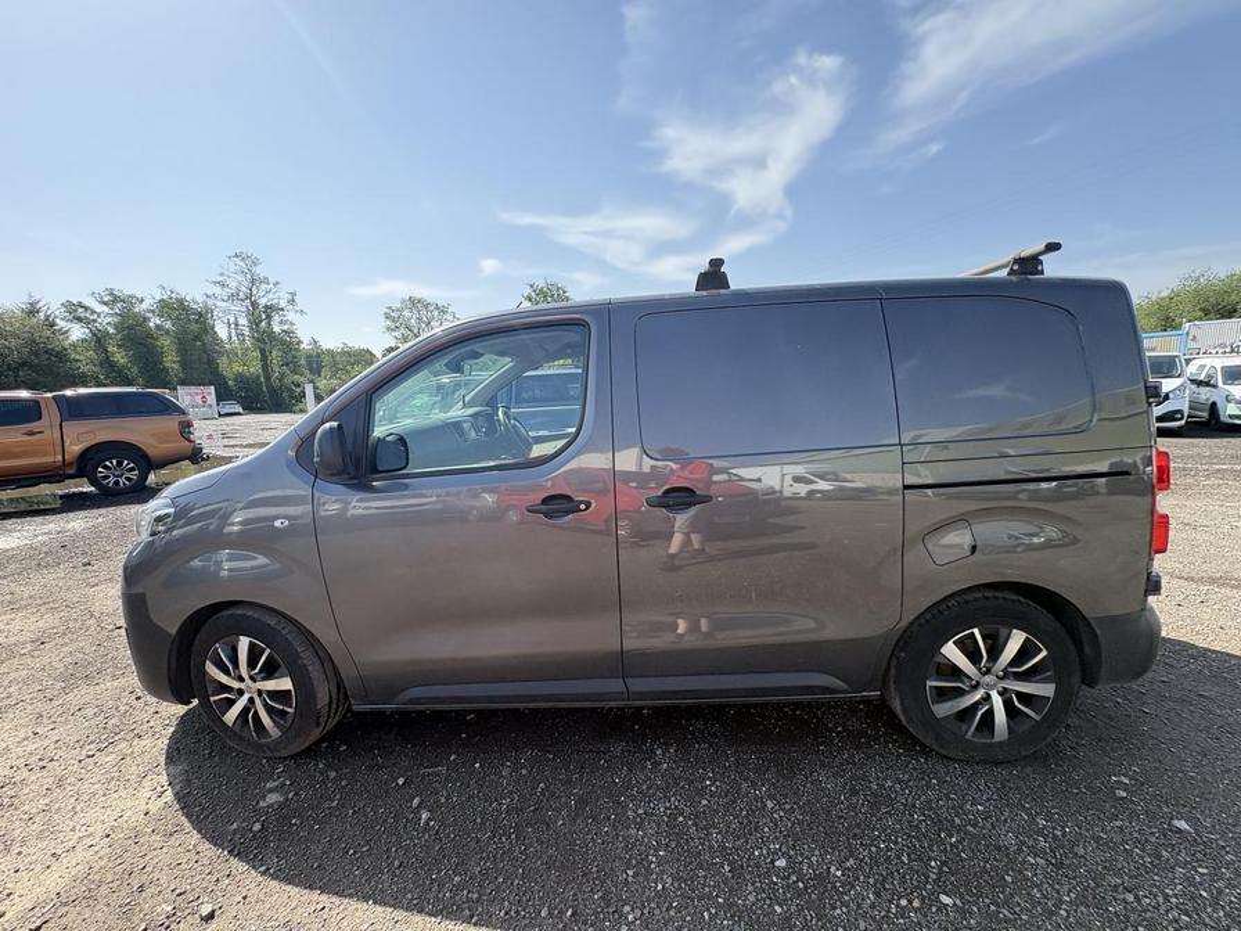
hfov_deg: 102.1
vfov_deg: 85.7
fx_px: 502
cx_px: 620
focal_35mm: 14
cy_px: 466
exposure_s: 1/787
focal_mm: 2.22
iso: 64
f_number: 2.2
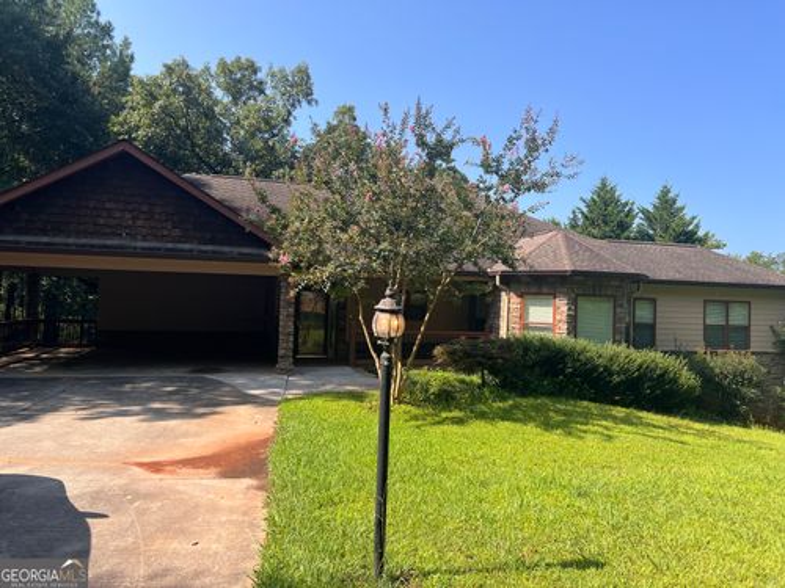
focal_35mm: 26
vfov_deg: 53.1
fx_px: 590
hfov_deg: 67.3
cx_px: 392
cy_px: 294
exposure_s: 1/1779
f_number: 1.5
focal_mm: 5.7
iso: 50
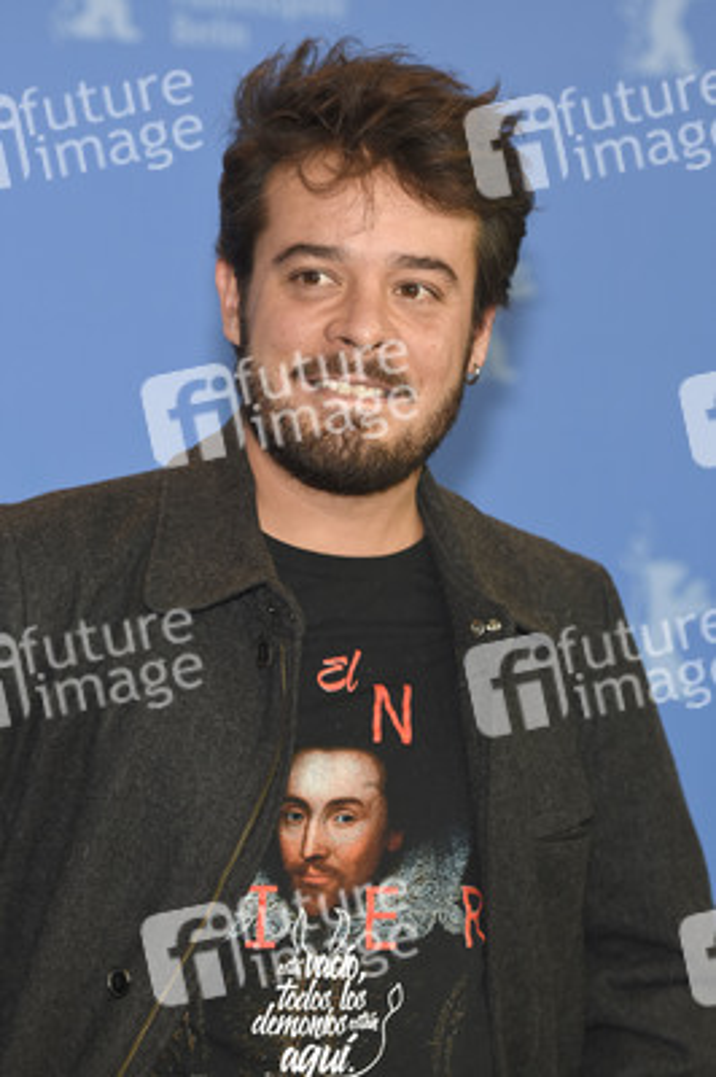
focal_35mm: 183
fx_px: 5469
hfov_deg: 7.5
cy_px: 538
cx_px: 358
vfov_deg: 11.2
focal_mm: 122
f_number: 3.5
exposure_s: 1/400
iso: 640
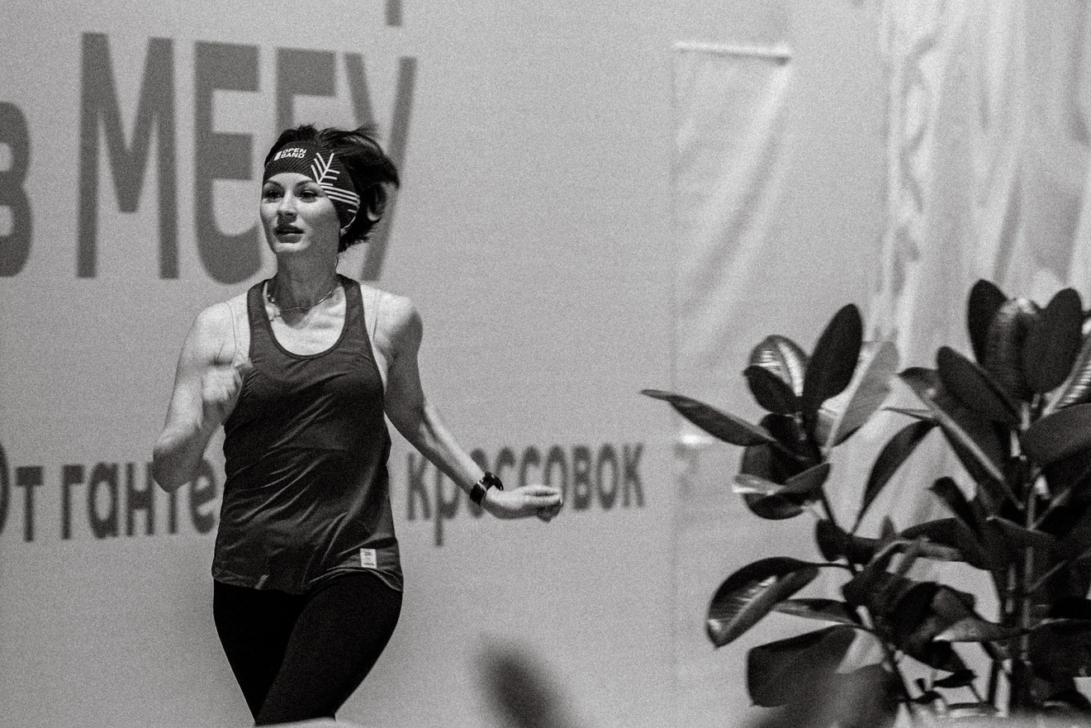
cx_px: 445
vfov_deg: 4.6
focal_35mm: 301
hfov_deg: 6.8
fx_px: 9122
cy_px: 526
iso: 1600
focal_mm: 135
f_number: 2.8
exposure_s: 1/200
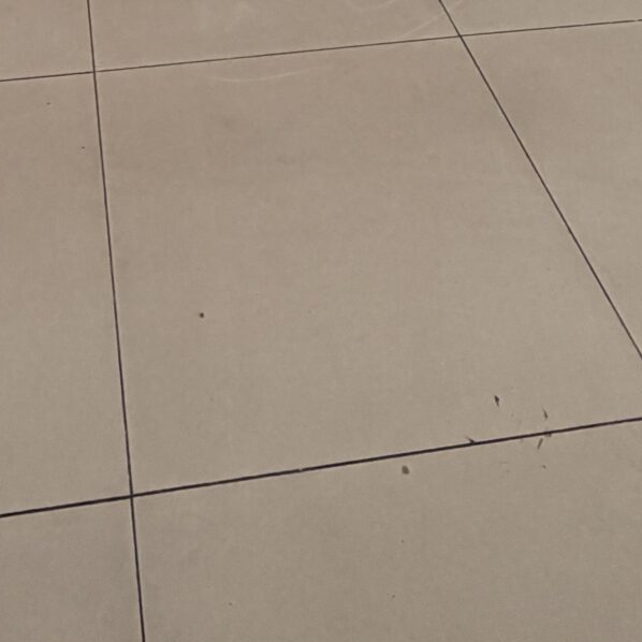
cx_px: 180
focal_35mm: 53
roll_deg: -0.2
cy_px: -567
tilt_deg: -7.4
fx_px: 1112
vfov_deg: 20.4
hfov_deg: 31.8
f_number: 2.2
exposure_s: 1/121
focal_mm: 2.22
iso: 250
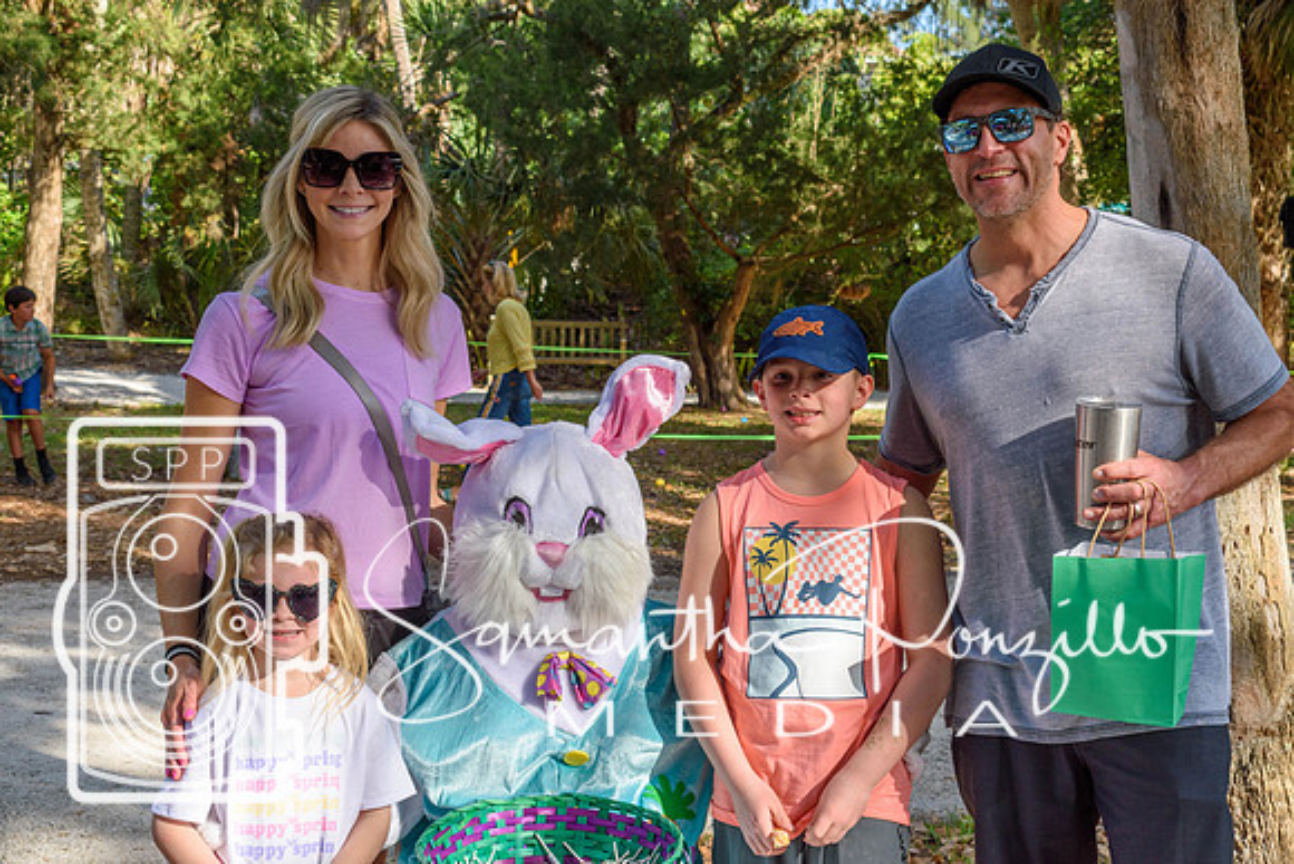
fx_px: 1941
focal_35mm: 54
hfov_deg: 36.9
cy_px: 432
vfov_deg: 25.1
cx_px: 647
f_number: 9
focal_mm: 36
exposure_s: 1/320
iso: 200
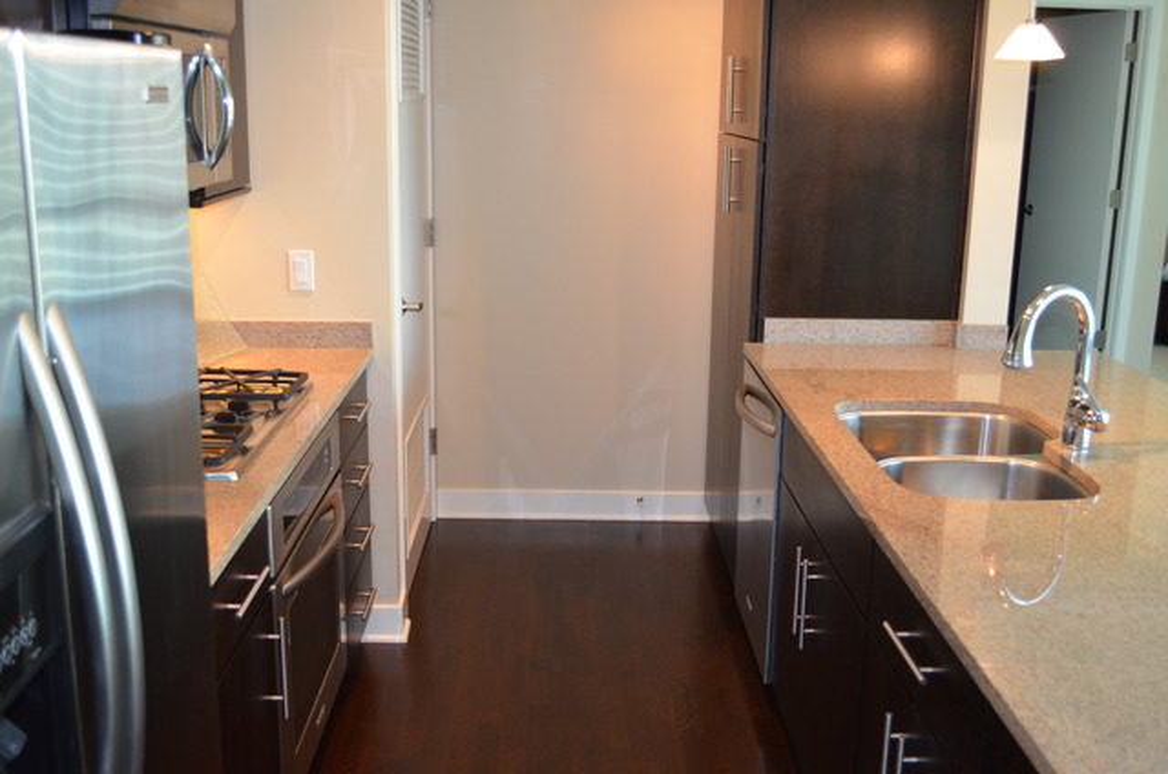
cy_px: 387
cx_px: 584
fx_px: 1166
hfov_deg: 53.2
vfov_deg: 36.7
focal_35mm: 36
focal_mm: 24
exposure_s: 1/60
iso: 1100
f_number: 4
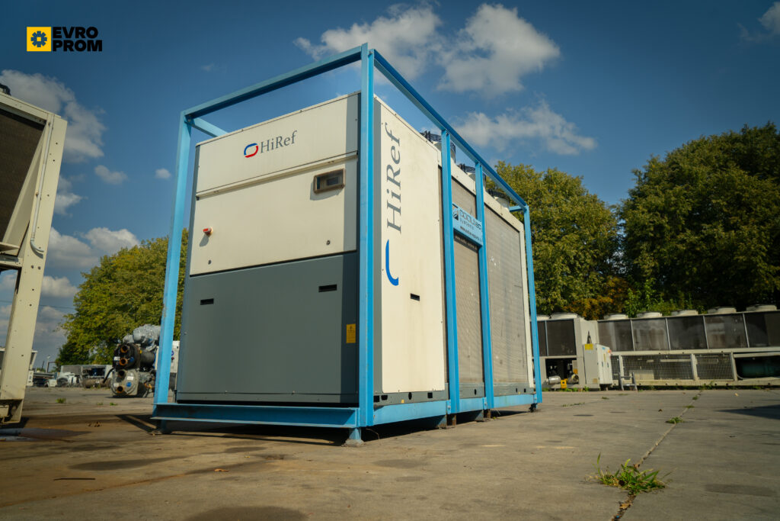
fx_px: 520
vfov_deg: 53.1
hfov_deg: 73.7
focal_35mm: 24
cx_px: 390
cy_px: 260
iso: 100
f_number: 5.6
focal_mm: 24
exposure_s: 1/250
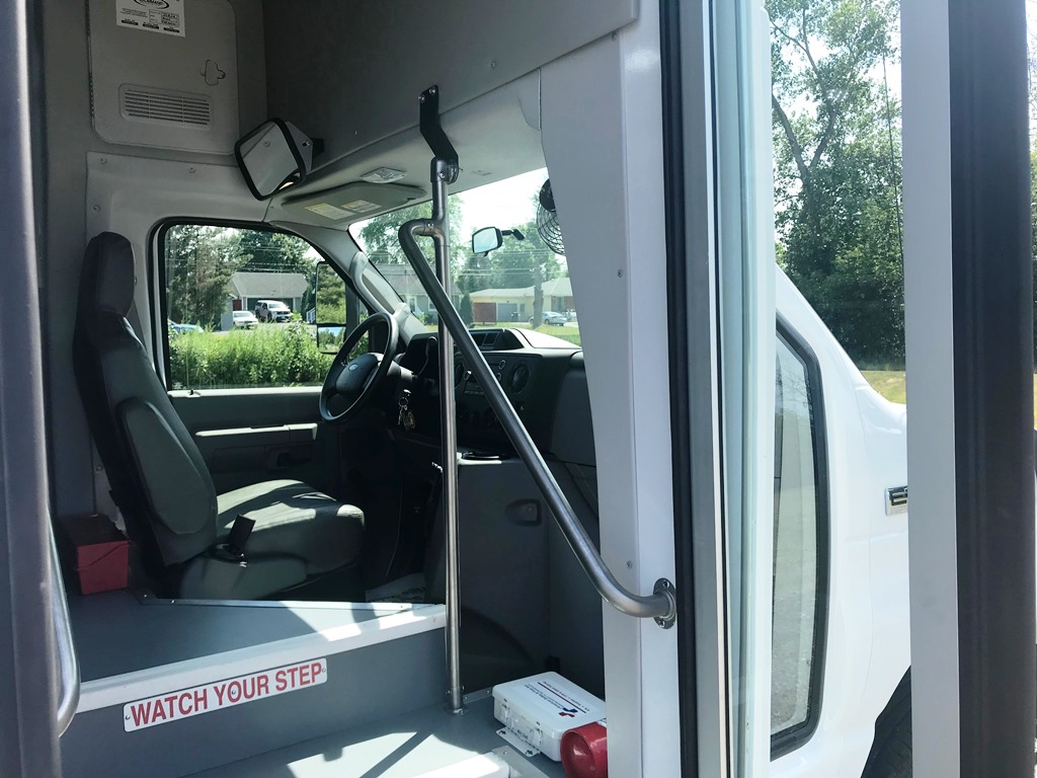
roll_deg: -0.1
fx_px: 839
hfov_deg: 63.4
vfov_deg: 49.7
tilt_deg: -3.4
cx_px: 518
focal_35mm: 28
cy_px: 389
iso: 20
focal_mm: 3.99
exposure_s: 1/704
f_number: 1.8
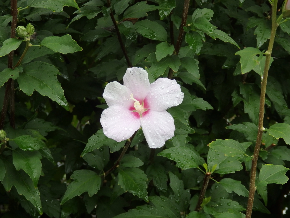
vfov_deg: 22.3
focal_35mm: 66
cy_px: 109
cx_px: 145
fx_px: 553
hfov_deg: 29.4
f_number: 4.4
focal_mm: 11.9
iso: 200
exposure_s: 1/60
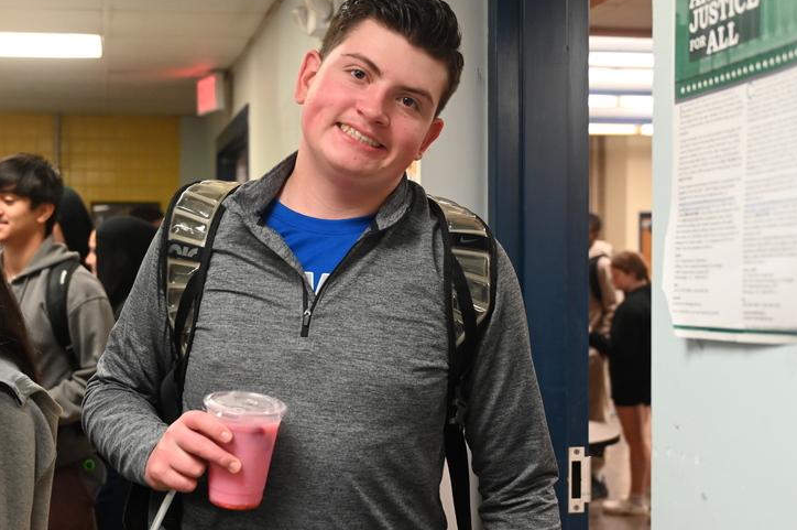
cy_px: 279
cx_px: 334
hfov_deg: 34.4
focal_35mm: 58
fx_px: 1283
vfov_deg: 23.3
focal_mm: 41
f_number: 4
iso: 3200
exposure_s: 1/125
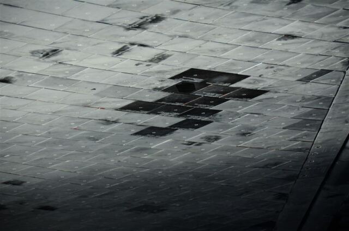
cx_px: 174
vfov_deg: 6.7
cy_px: 116
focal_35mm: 202
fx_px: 1958
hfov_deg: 10.2
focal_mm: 135
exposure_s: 1/40
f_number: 5.6
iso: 400
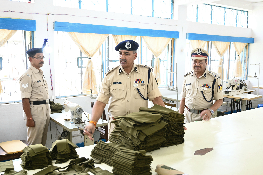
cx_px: 132
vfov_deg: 38.3
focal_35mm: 34
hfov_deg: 55.1
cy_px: 88
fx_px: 252
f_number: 4
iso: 640
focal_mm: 34.5
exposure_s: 1/40
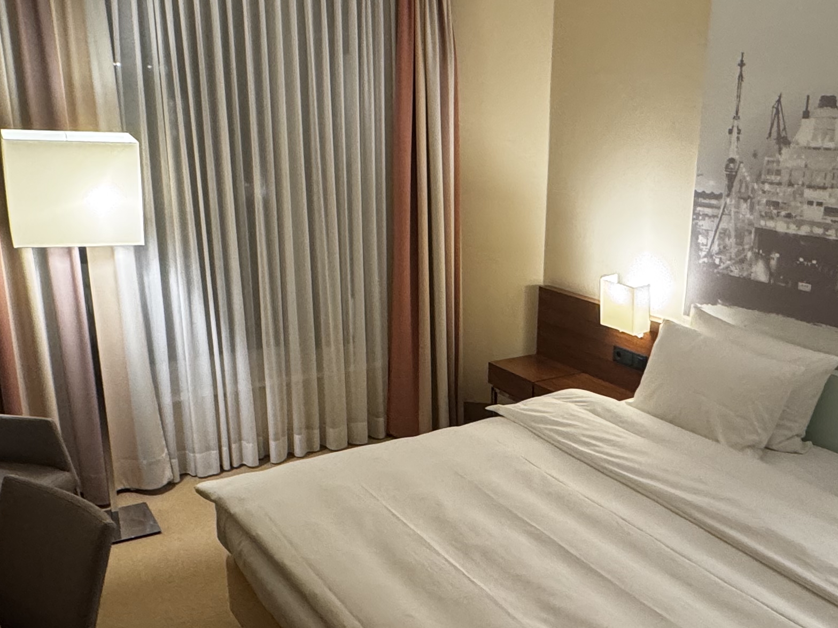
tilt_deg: -18.9
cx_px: 475
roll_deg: -0.9
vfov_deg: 39.5
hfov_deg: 51.2
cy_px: 375
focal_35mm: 36
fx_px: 872
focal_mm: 2.22
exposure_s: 1/50
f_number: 2.2
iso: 320
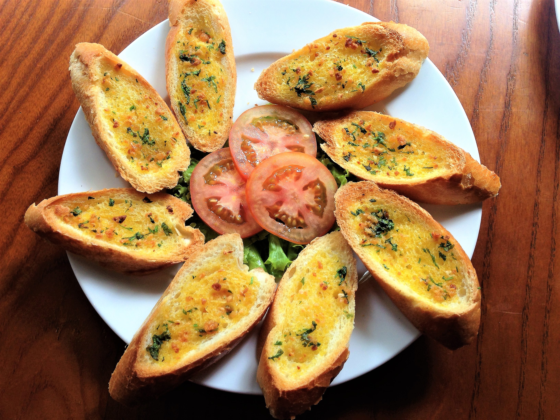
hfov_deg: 55.4
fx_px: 534
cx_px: 280
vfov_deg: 42.9
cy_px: 210
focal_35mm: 33
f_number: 2.4
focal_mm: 4.12
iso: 50
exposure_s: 1/60
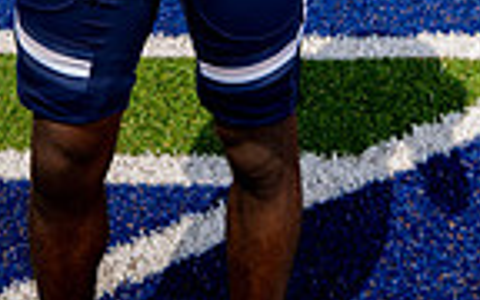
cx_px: 200
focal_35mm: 86
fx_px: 1125
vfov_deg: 12.7
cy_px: -357
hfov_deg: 24.1
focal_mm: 27
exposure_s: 1/250
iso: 100
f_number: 7.1
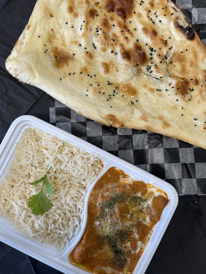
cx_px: 103
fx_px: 381
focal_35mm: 48
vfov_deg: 39.7
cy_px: 137
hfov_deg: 30.3
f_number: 1.78
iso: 100
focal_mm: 6.76
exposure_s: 1/60
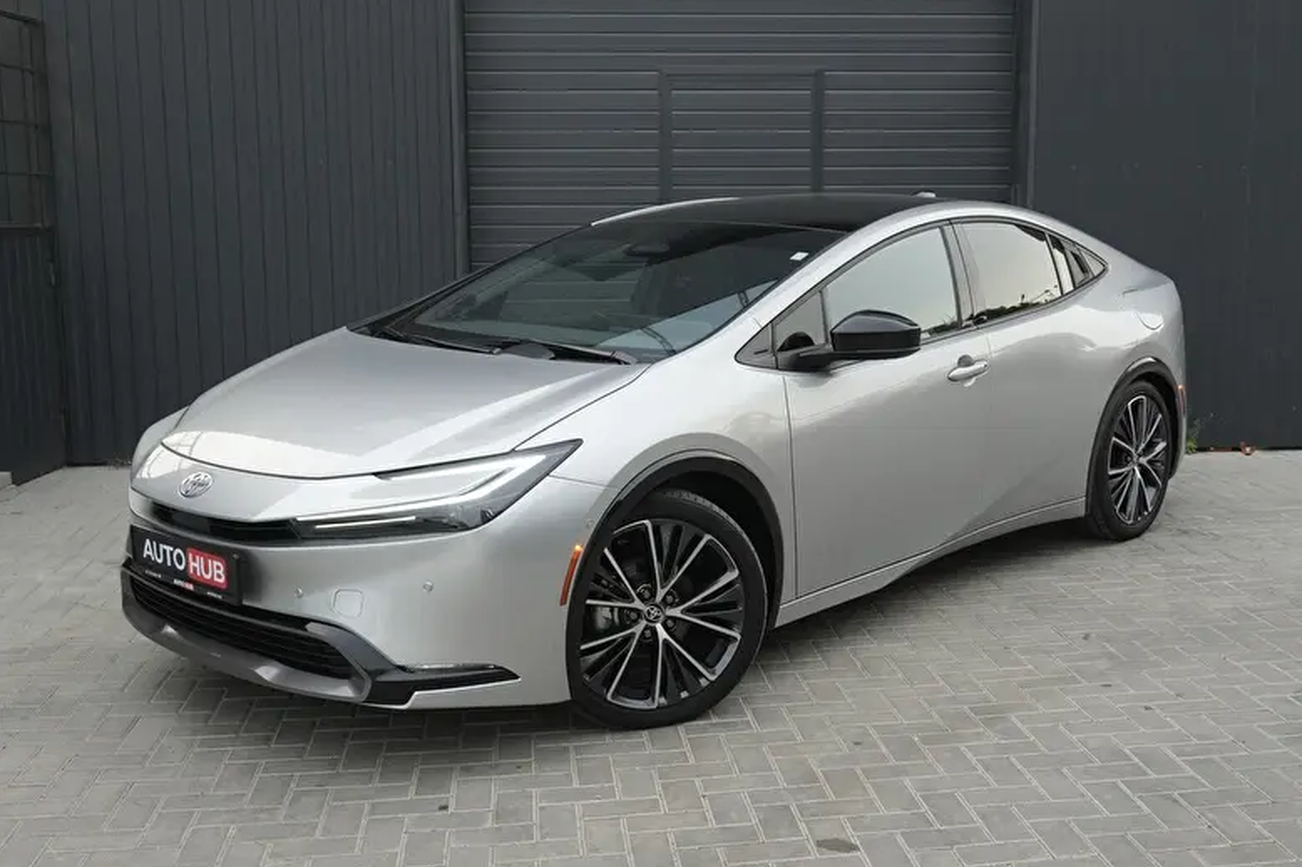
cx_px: 663
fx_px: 1338
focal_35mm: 37
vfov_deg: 35.9
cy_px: 442
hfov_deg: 51.9
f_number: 4.5
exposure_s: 1/160
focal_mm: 24
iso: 400
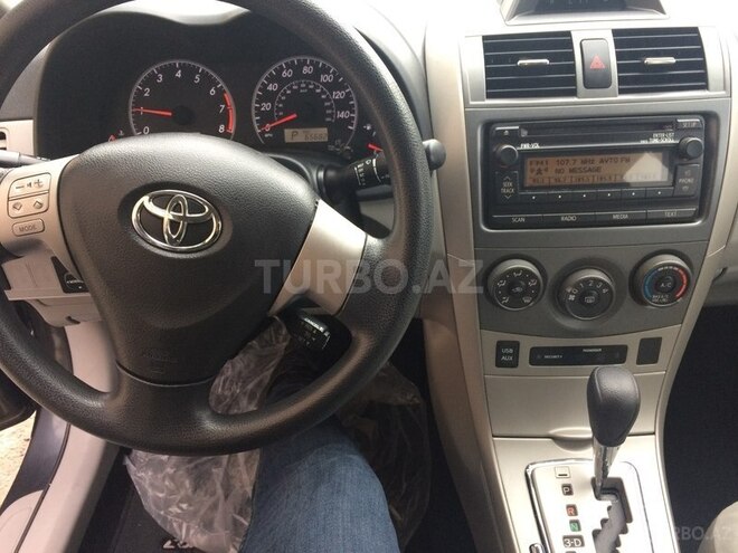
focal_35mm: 29
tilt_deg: -38.1
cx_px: 369
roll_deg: +0.9
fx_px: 618
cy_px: 276
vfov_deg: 48.2
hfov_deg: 61.7
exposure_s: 1/33
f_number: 2.2
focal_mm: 4.15
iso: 64
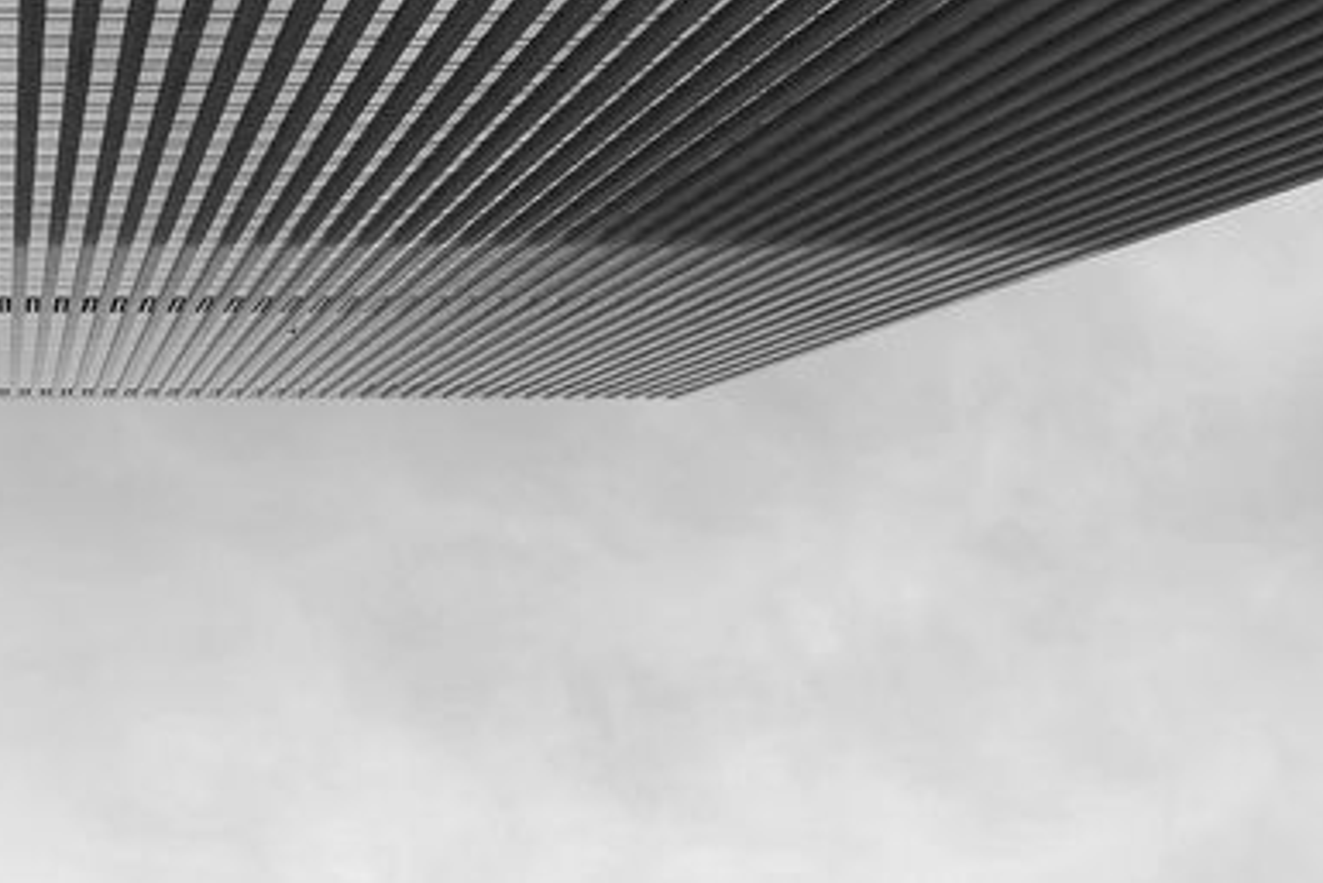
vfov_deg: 16.4
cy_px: 694
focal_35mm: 83
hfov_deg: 23.6
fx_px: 3051
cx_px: 72
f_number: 10
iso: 125
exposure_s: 1/250
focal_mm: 22
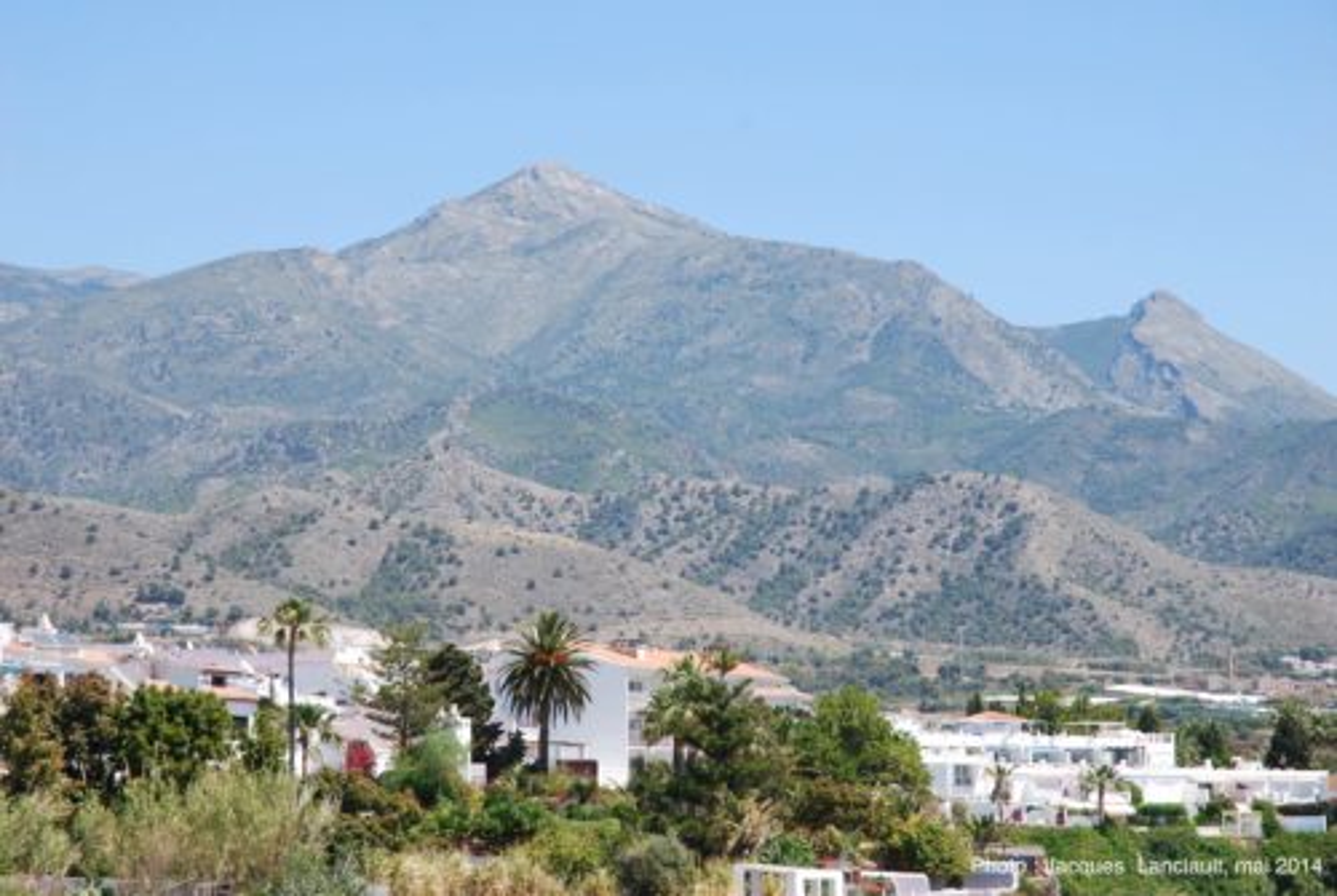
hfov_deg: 19.4
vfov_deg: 13.1
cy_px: 448
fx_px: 3905
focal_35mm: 105
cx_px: 668
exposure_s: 1/250
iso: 200
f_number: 10
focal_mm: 70
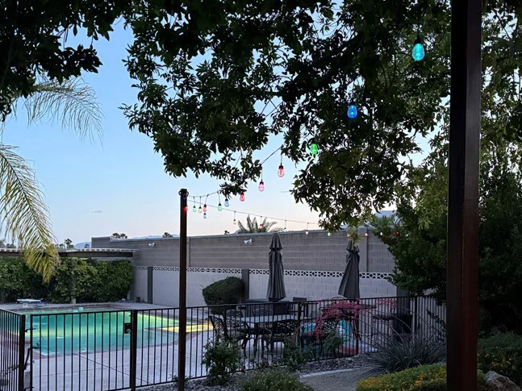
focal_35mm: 38
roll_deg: +0.3
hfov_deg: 48.8
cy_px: 261
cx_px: 296
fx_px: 573
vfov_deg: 37.3
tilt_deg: -0.6
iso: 800
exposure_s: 1/60
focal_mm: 6.76
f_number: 1.78
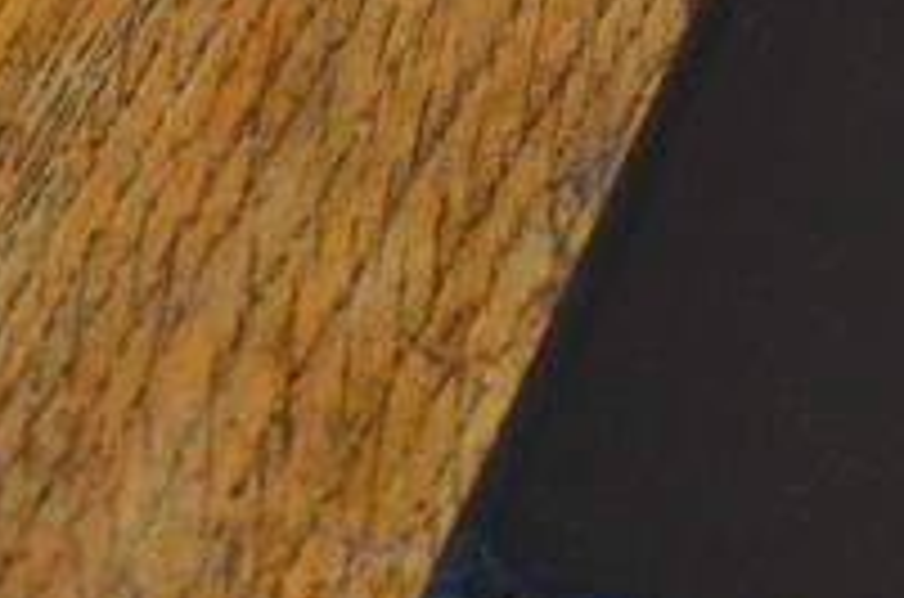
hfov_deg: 11.5
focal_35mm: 156
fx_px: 3920
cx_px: 1979
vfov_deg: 8.6
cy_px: -220
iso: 640
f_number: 8
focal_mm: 21
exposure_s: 1/15
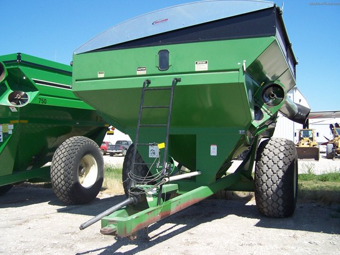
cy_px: 128
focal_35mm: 38
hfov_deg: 49.0
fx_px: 373
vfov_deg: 37.7
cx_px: 170
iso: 80
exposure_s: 1/1000
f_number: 2.8
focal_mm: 6.3
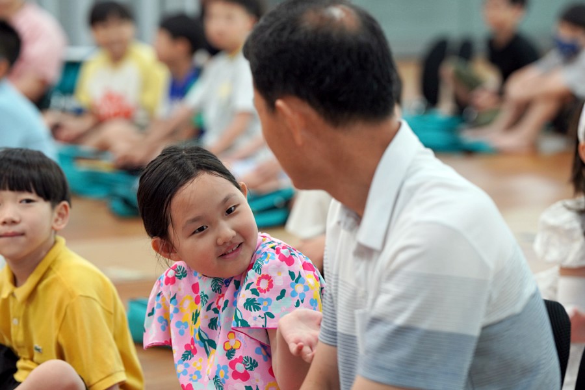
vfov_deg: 9.3
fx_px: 2405
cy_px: 195
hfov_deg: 13.9
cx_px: 292
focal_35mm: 148
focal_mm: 148
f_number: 4
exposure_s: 1/160
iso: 1600
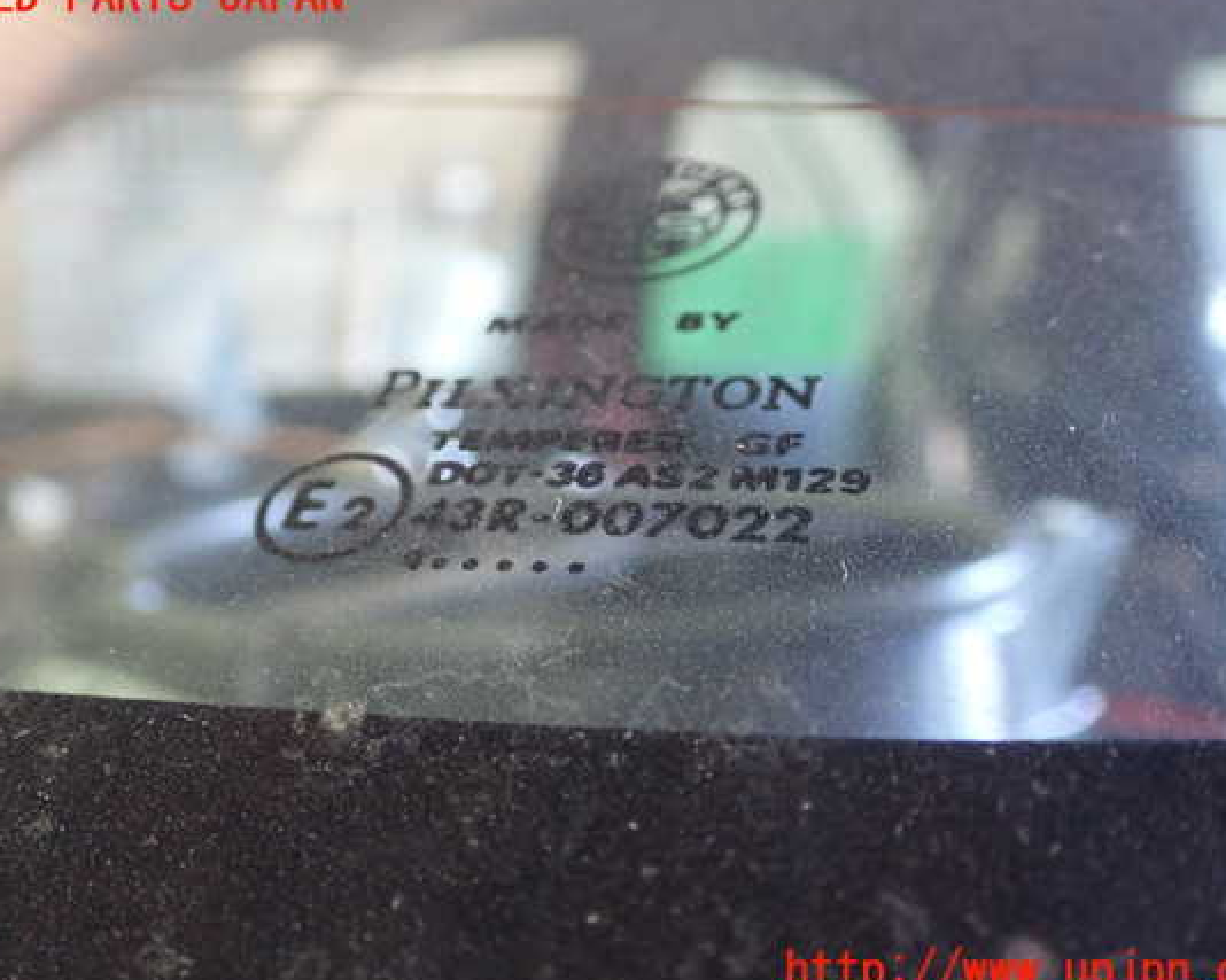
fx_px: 1633
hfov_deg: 41.2
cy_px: 484
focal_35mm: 45
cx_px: 615
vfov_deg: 33.4
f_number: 2.8
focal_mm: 7.31
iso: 800
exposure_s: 1/20
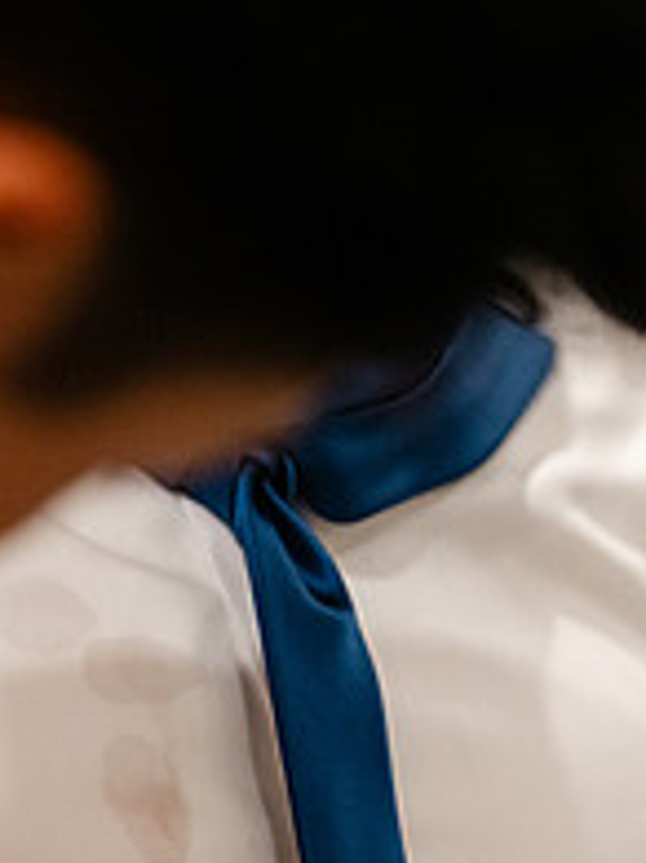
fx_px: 3562
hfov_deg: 10.3
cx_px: 142
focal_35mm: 143
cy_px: 706
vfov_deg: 13.7
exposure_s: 1/200
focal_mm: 50
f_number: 1.8
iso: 500
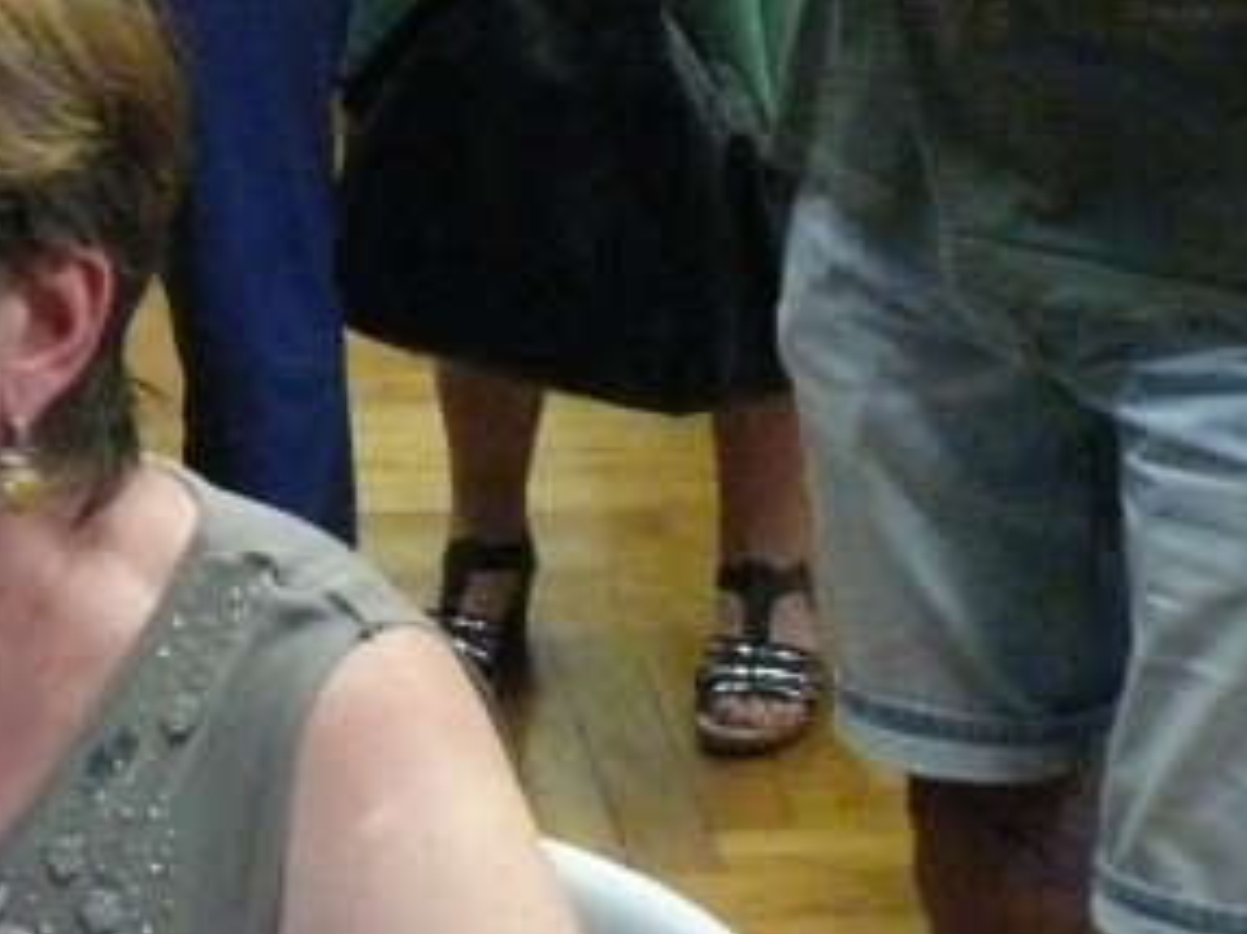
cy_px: -282
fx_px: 4753
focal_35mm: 132
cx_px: -591
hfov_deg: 14.1
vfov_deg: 11.0
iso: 800
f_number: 2.8
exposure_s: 1/30
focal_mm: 7.8
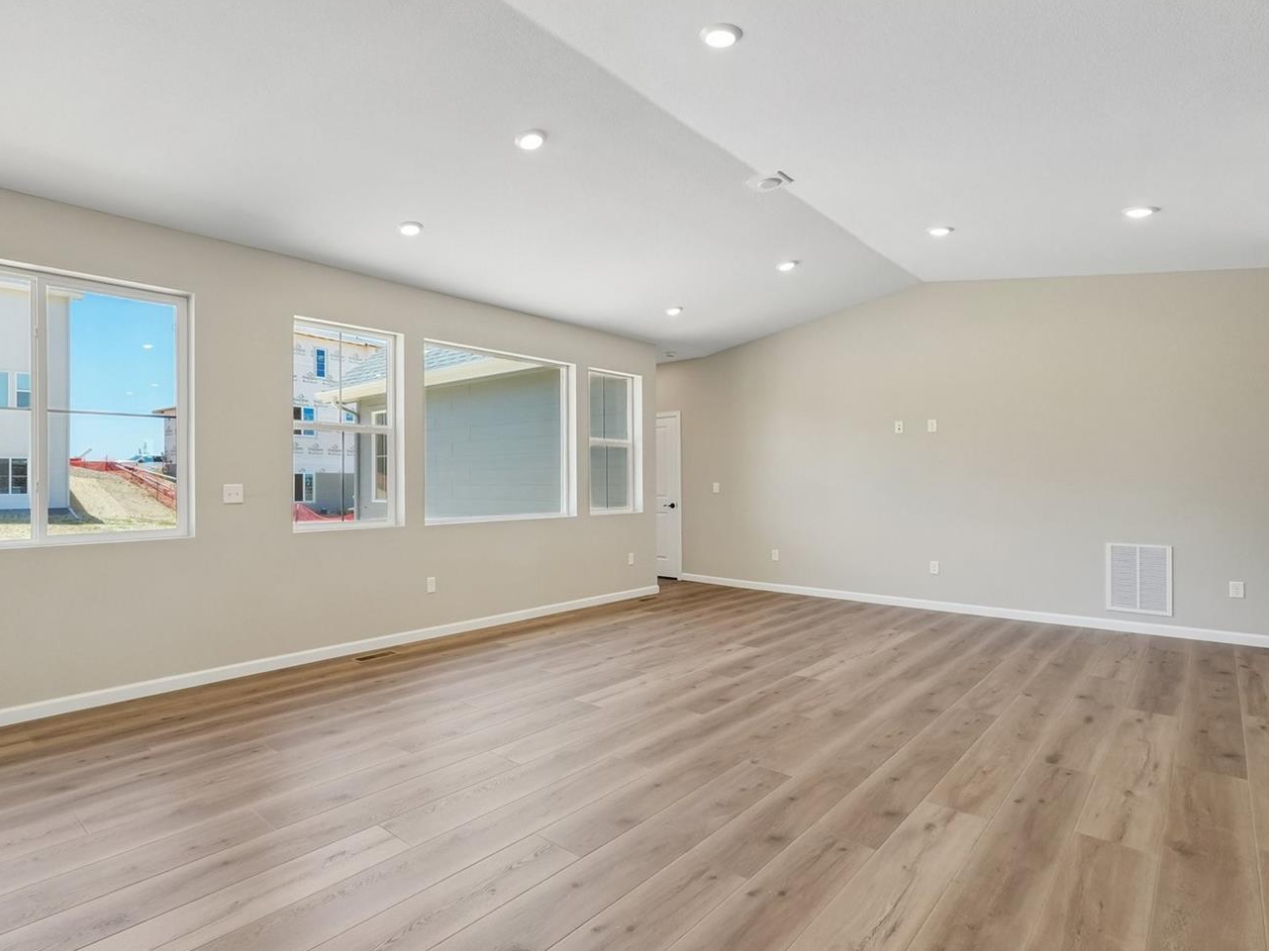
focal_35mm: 18
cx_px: 536
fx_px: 660
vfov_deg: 71.6
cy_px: 487
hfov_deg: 87.1
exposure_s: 1/30
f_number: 8
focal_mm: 10
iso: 800
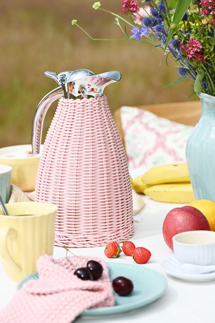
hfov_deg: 12.3
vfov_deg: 18.4
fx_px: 994
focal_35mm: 111
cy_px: 159
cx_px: 102
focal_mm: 105
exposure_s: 1/200
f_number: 8
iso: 80
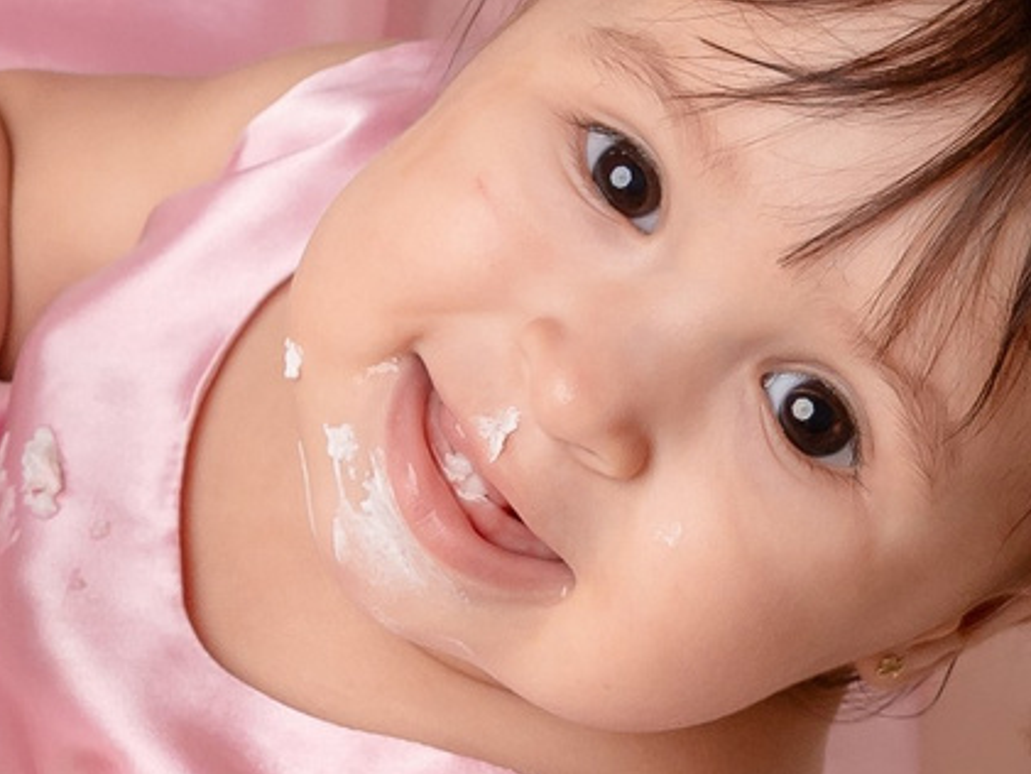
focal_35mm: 292
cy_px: 883
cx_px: 345
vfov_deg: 5.1
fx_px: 8699
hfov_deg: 6.8
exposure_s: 1/125
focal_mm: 50
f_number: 7.1
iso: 500
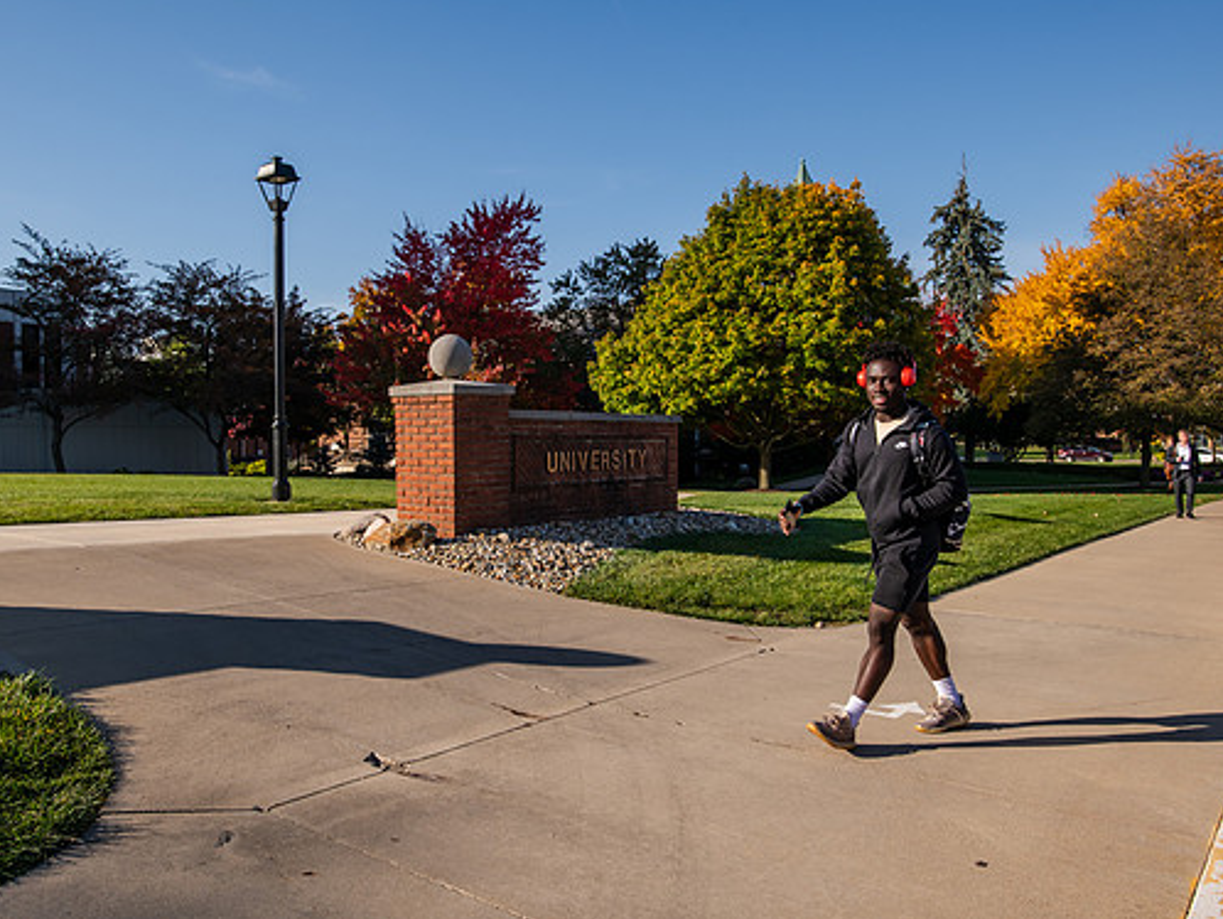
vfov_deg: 49.8
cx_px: 572
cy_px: 448
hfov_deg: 63.4
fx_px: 990
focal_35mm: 28
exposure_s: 1/500
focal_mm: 25
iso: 250
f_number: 9
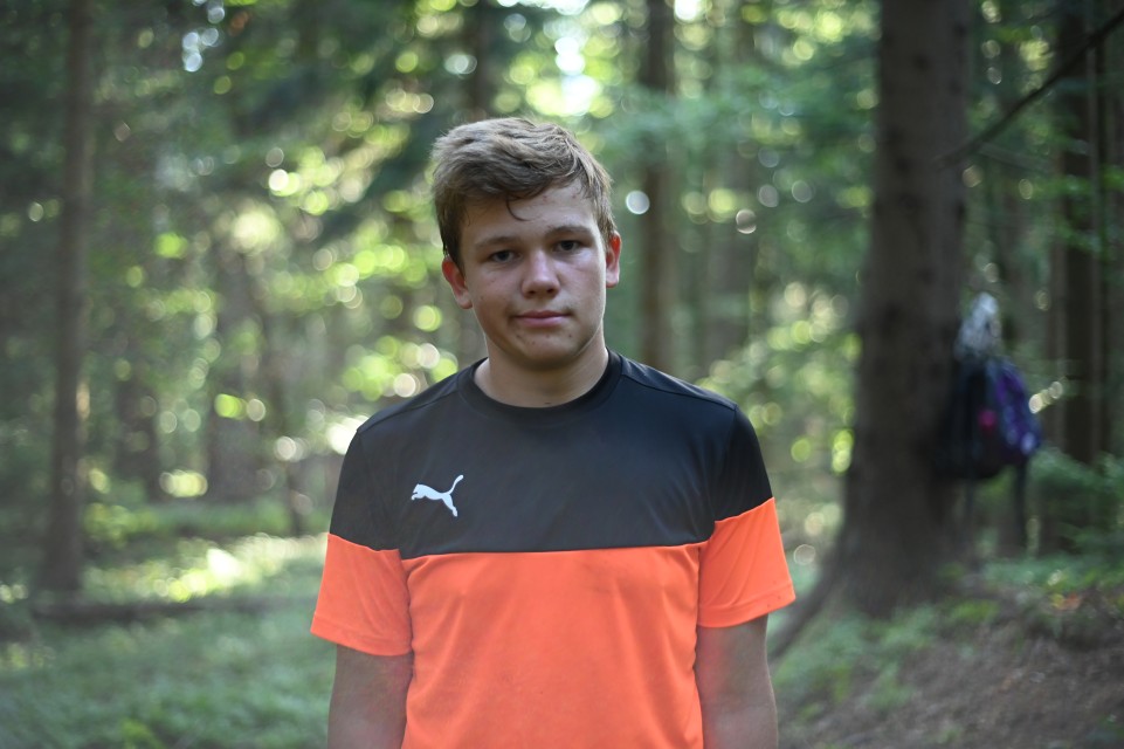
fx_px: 1560
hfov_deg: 39.6
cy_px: 374
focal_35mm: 50
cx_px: 562
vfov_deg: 27.0
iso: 640
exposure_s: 1/100
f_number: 1.8
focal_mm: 50
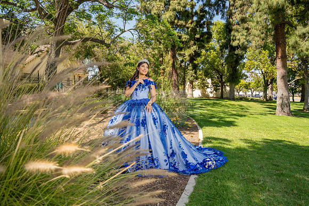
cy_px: 103
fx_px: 246
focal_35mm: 29
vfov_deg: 45.6
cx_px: 154
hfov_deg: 64.4
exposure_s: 1/200
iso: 125
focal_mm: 28.6
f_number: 4.5
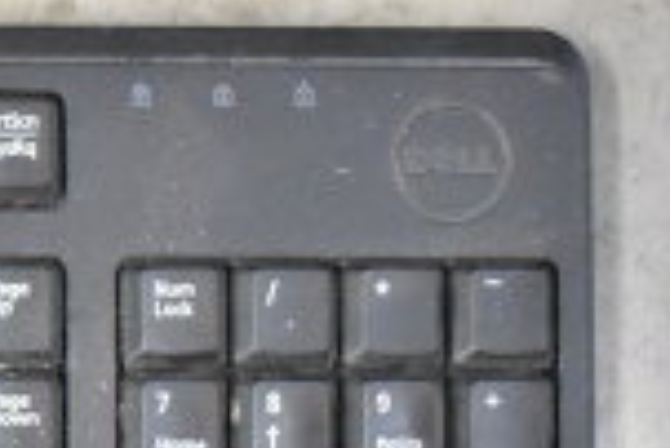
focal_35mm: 133
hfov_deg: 13.3
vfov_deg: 10.3
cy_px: 428
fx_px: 2478
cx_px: -670
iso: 7200
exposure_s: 1/40
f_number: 3.8
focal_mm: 22
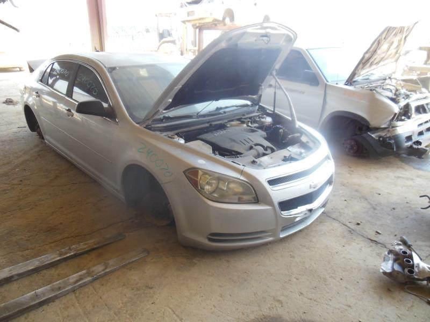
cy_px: 161
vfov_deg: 54.9
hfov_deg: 69.4
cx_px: 215
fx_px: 311
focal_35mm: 25
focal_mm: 4.5
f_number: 3.2
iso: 320
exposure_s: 1/250
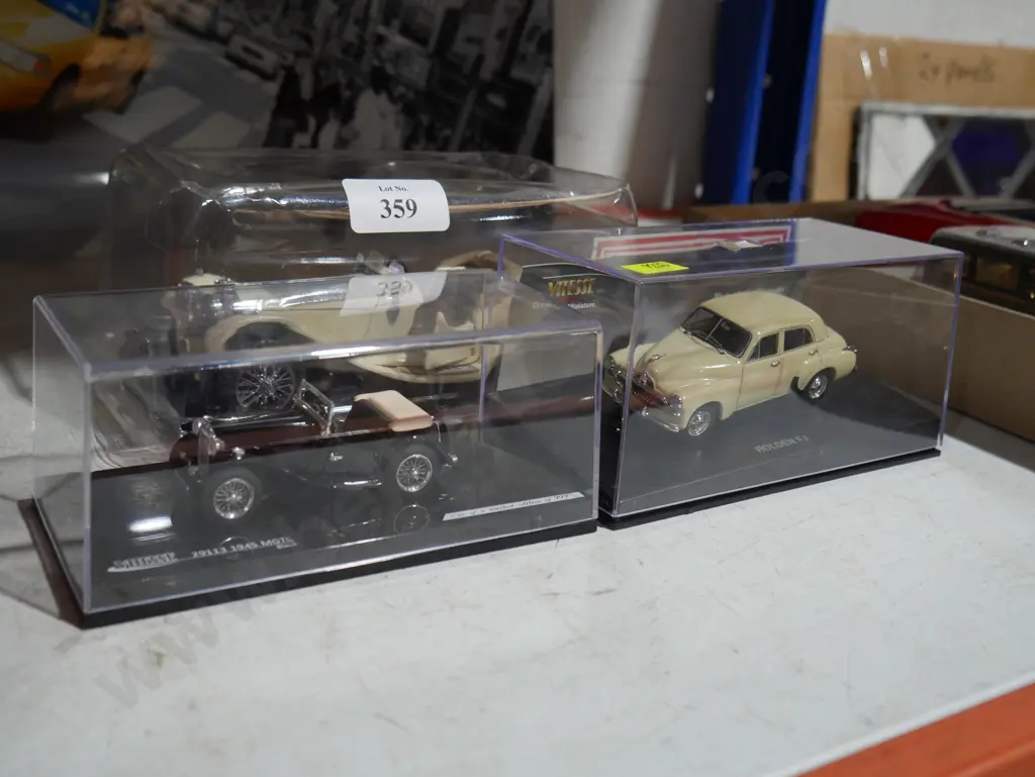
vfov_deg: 36.0
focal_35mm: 40
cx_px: 518
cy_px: 388
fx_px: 1197
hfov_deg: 46.8
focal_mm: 20
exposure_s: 1/60
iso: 400
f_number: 4.4
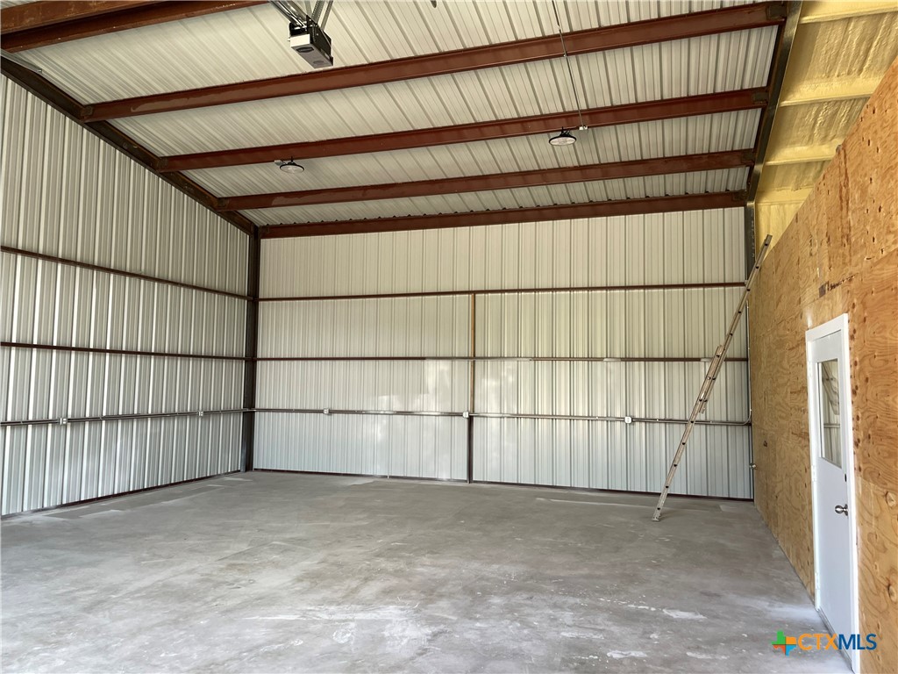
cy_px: 337
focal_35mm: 26
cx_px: 449
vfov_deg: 53.1
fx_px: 674
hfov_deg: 67.3
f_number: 1.6
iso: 100
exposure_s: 1/121
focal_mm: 4.2
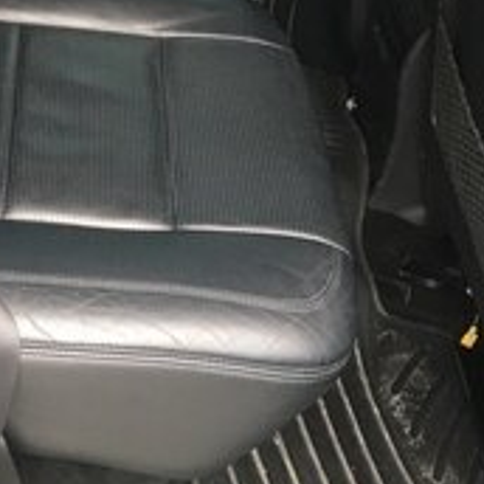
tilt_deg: -24.4
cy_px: -138
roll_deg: -31.1
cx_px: 219
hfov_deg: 23.4
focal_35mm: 74
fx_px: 1171
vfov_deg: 21.3
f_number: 2.2
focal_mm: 4.15
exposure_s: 1/33
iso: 80
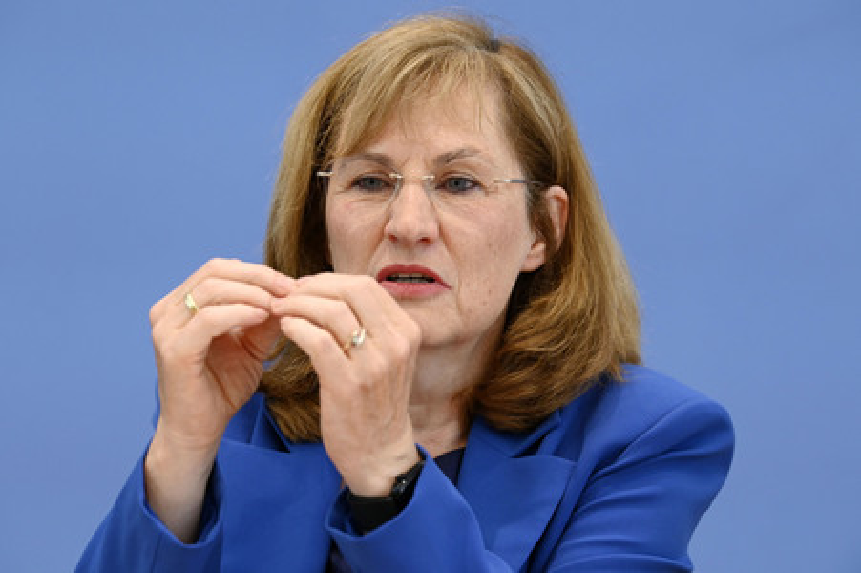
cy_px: 286
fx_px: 3943
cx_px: 430
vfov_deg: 8.3
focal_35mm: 165
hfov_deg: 12.5
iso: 2000
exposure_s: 1/500
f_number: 5
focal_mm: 165
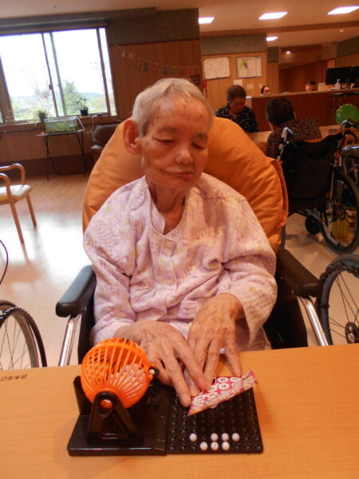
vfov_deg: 67.3
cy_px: 240
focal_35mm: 26
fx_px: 360
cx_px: 180
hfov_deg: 53.1
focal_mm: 4.6
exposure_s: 1/30
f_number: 3.2
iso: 110
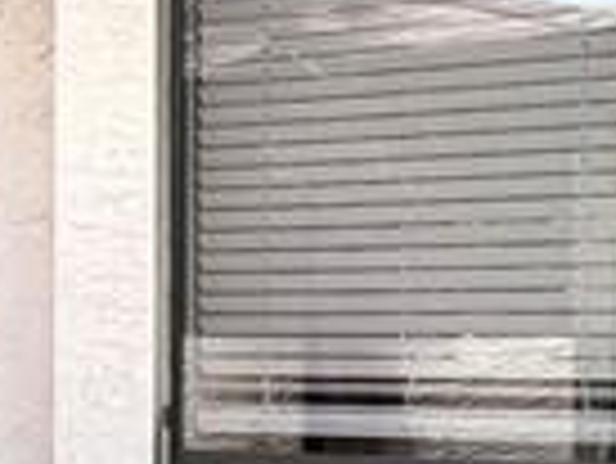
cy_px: 365
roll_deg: -0.2
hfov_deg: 16.2
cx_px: -571
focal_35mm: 97
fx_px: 1728
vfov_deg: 15.2
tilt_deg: -1.3
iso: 32
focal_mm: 1.57
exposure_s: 1/325
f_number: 1.8
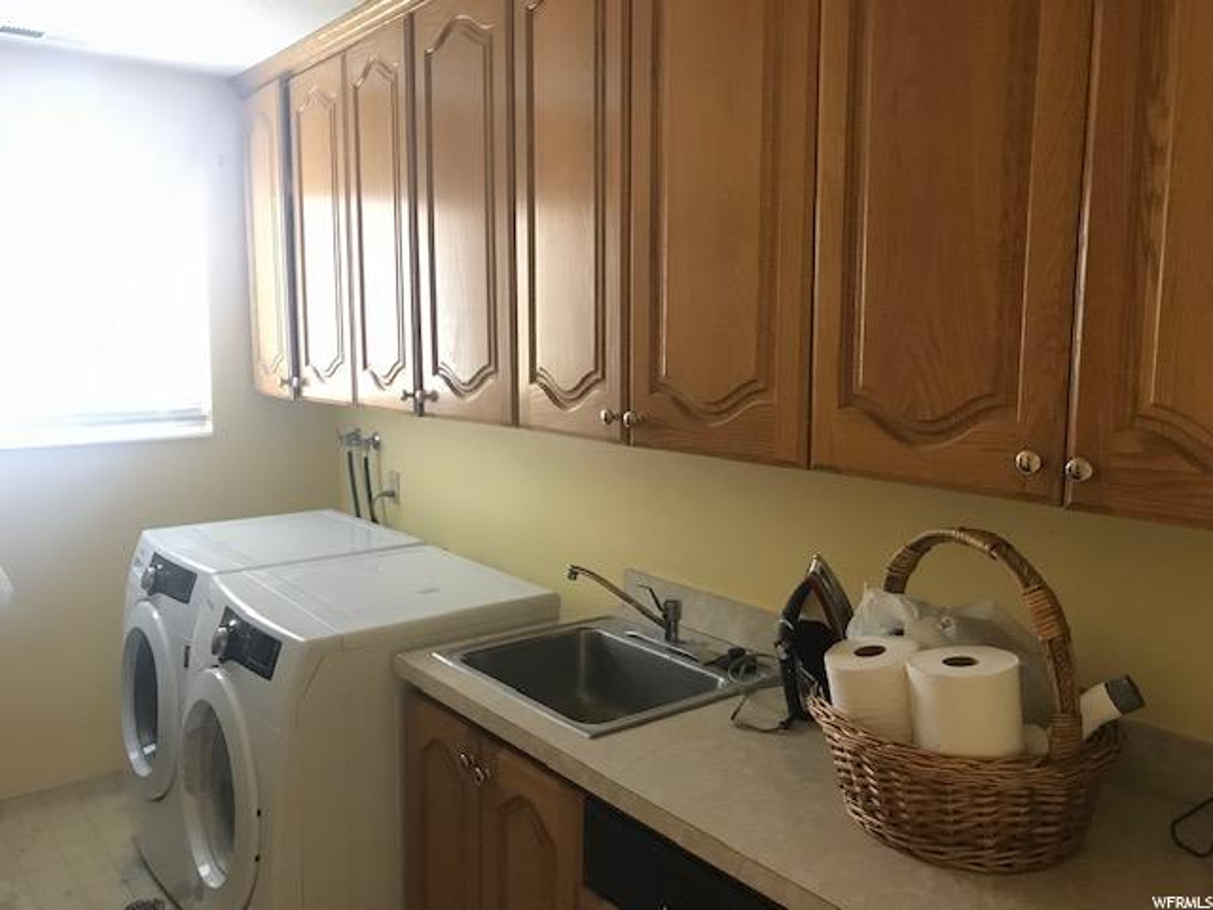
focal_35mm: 28
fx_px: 981
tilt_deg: -7.9
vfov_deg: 49.7
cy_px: 455
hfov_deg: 63.4
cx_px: 606
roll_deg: +0.0
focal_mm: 3.99
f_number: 1.8
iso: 100
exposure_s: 1/12
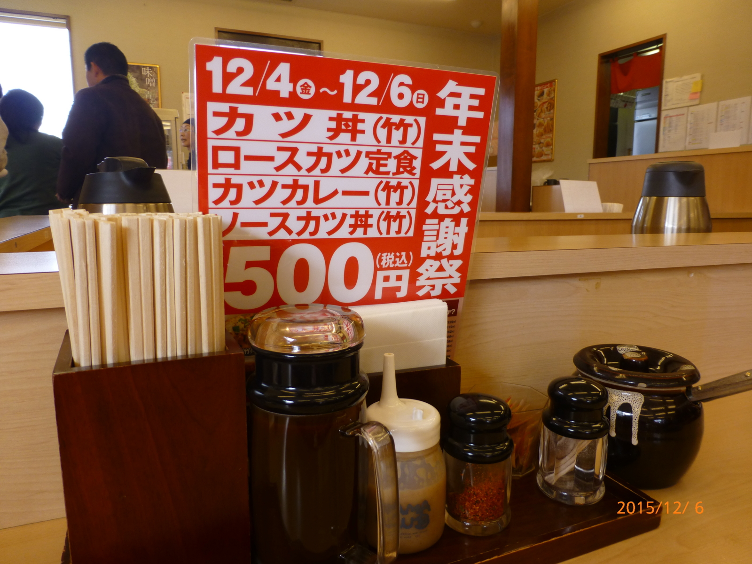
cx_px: 376
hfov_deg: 71.6
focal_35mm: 24
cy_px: 282
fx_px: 521
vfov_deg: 56.8
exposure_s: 1/60
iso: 100
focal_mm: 4.3
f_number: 3.3
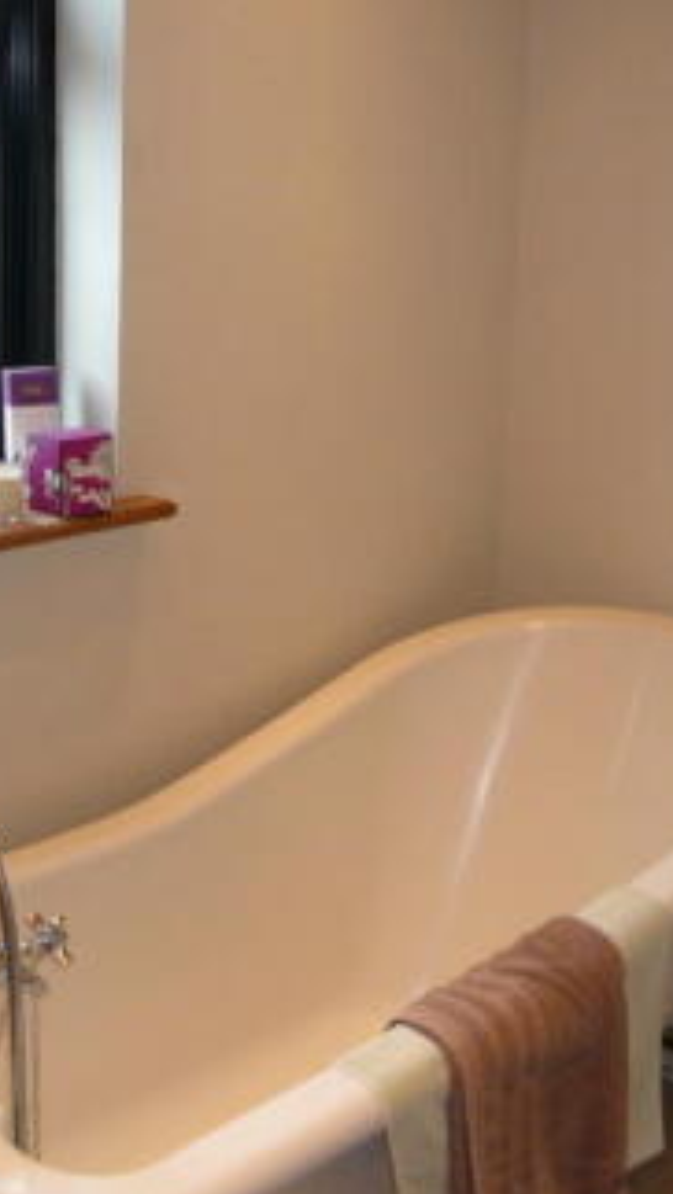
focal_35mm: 55
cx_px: 202
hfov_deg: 21.7
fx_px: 1743
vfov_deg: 37.8
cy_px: 627
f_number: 2.8
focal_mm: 4.6
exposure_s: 1/30
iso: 100
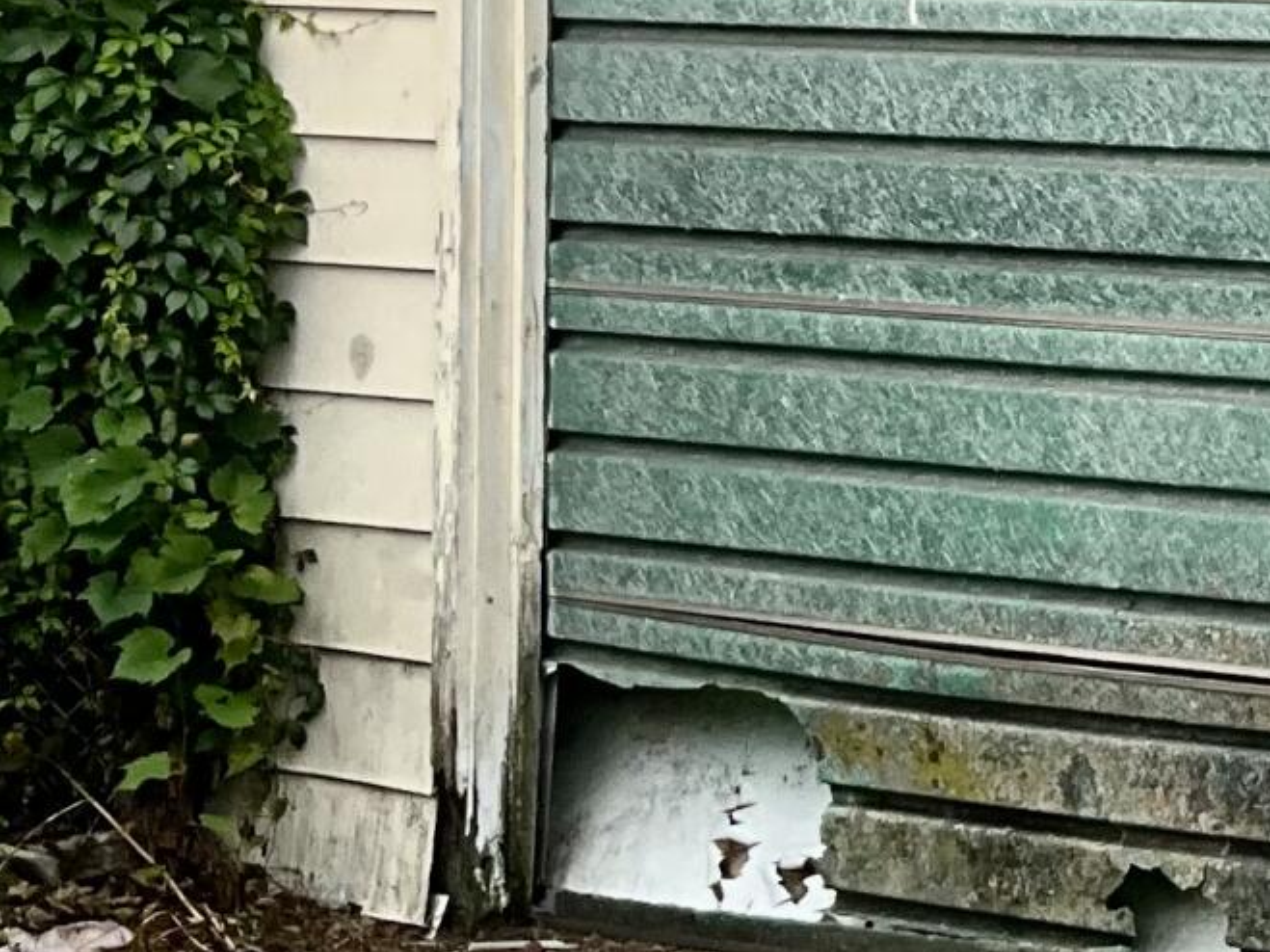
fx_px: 4842
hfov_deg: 13.2
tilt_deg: +0.6
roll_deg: -0.1
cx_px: 2395
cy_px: 146
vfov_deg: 11.2
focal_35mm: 132
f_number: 1.8
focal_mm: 3
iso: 25
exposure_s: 1/749
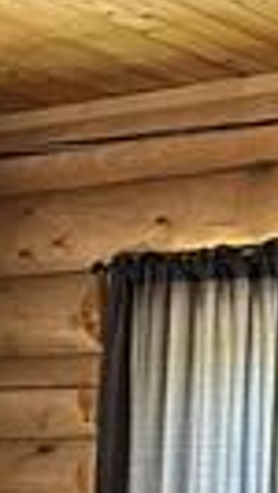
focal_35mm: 136
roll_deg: -0.4
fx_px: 1779
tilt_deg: -7.7
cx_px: -189
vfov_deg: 14.8
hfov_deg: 8.6
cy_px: 719
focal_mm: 5.7
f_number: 1.5
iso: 400
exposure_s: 1/60
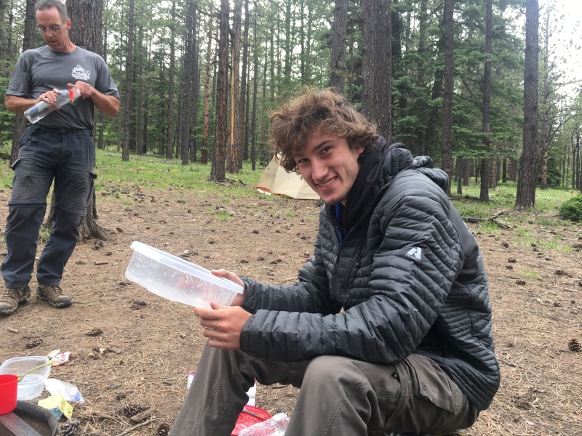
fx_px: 488
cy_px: 218
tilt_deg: +1.7
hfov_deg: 61.7
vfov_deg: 48.2
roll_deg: -0.7
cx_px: 291
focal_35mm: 29
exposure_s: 1/40
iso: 25
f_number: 2.2
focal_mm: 4.15
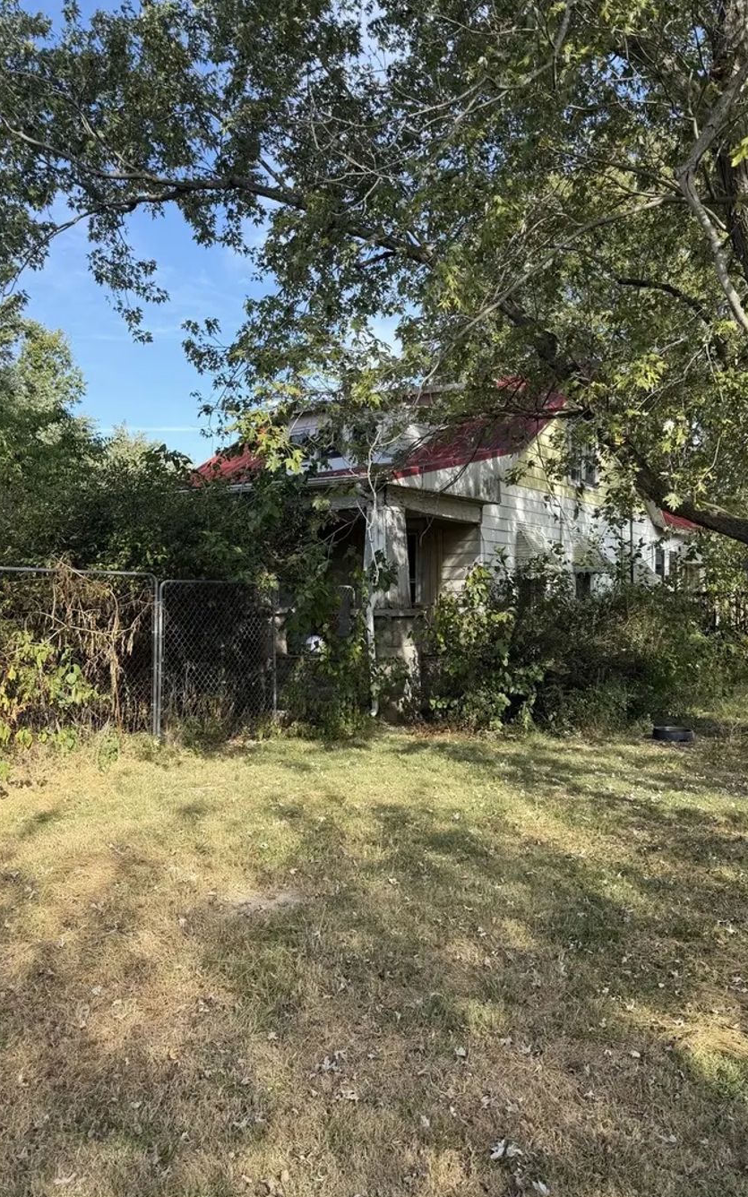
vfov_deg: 70.4
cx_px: 411
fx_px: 848
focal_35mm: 26
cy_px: 596
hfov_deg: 47.5
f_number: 1.78
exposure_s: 1/1522
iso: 100
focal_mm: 6.76
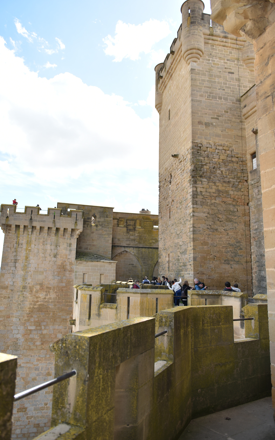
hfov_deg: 49.2
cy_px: 220
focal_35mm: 25
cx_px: 125
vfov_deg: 72.5
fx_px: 300
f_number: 3.2
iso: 100
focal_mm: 24
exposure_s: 1/640
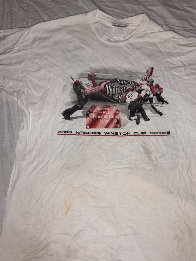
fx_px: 234
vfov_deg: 58.3
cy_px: 135
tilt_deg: -76.2
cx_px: 117
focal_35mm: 31
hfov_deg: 45.2
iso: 320
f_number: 1.78
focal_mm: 6.76
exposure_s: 1/60
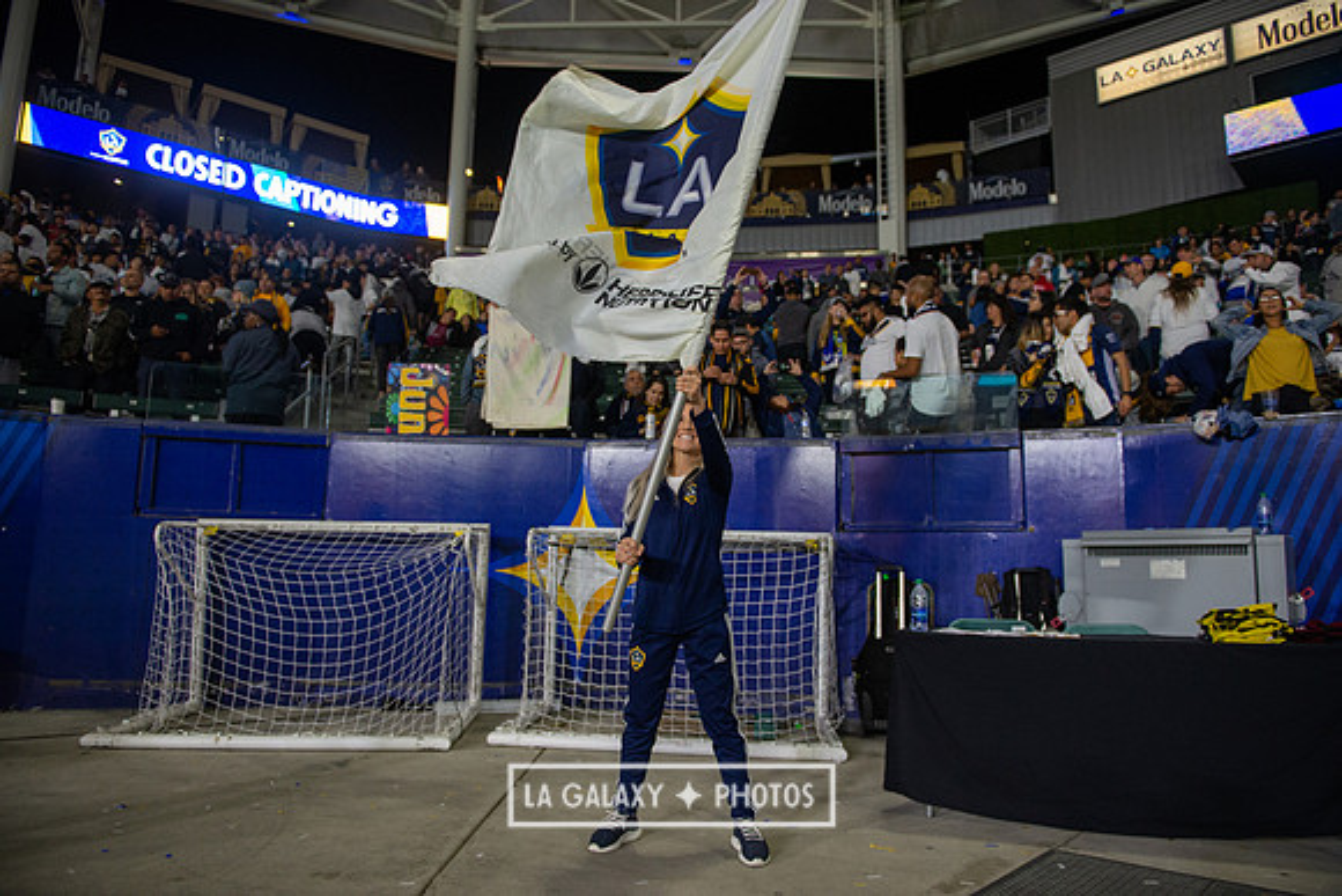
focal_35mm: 24
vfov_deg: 53.2
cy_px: 448
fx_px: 895
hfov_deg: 73.7
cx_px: 671
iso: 1600
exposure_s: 1/640
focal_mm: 24
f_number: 2.8
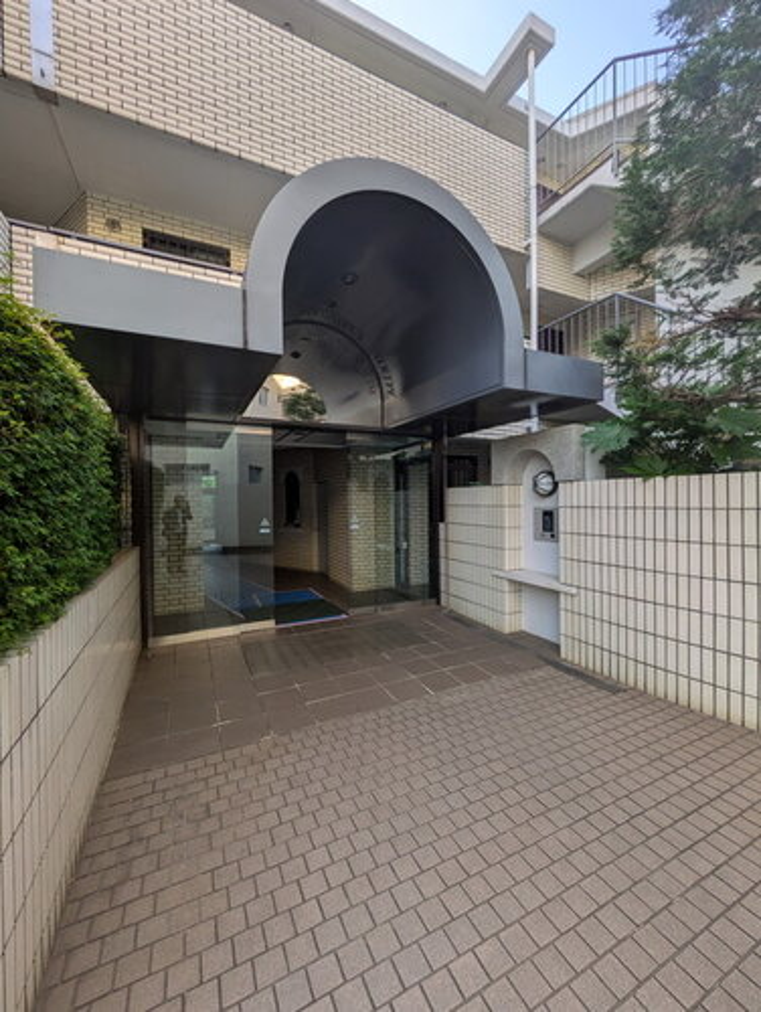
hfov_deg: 85.8
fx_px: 410
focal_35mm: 14
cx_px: 380
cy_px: 506
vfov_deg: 102.0
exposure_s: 1/212
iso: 39
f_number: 2.2
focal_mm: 1.83
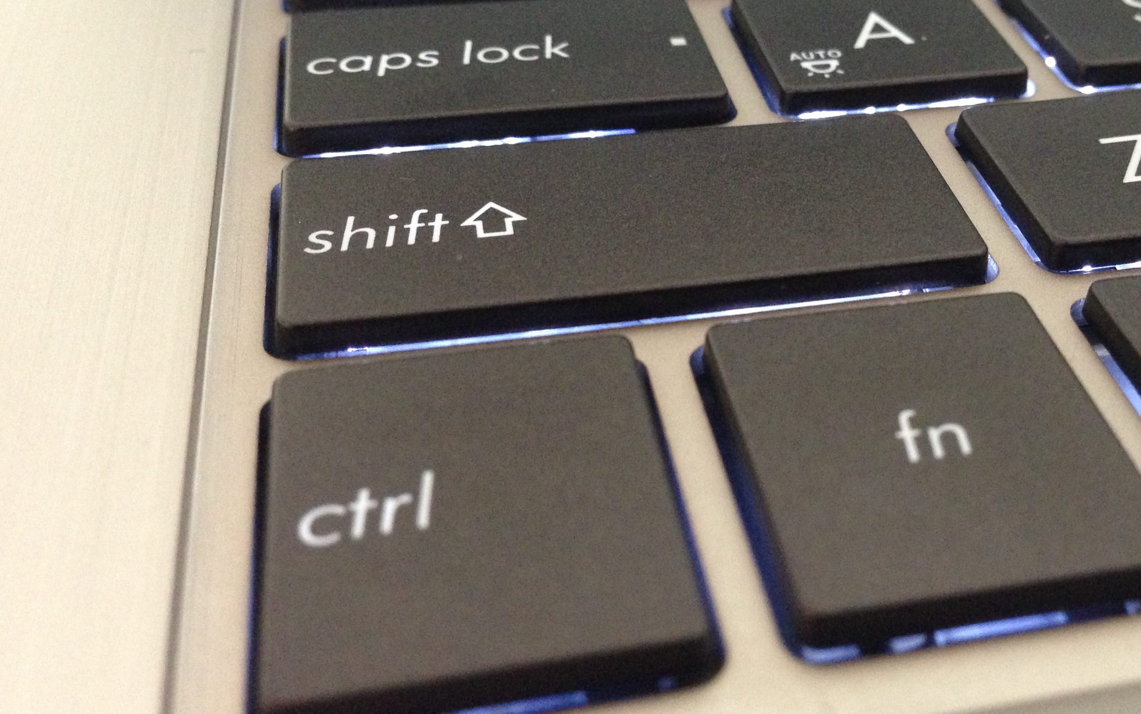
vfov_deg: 28.3
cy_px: 217
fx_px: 1399
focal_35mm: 45
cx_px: 720
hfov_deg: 44.0
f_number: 2.4
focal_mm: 4.13
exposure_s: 1/20
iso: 400
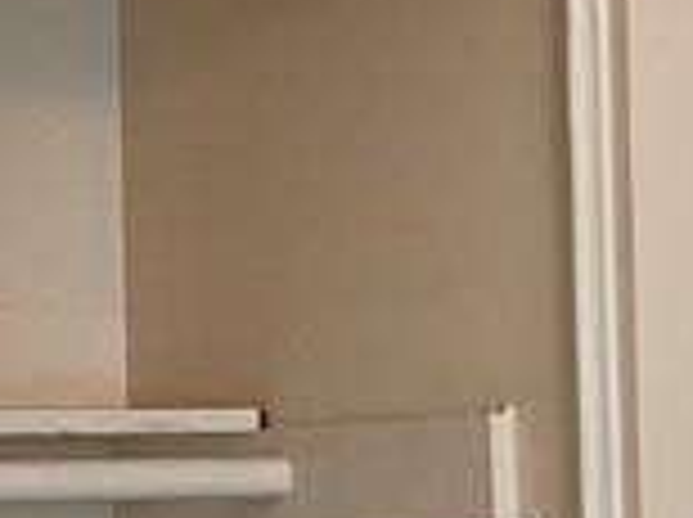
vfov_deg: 8.5
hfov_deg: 11.4
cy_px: 432
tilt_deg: +6.8
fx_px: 3458
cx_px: 212
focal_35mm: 173
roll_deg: +2.9
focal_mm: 5.7
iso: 50
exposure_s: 1/30
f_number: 1.5
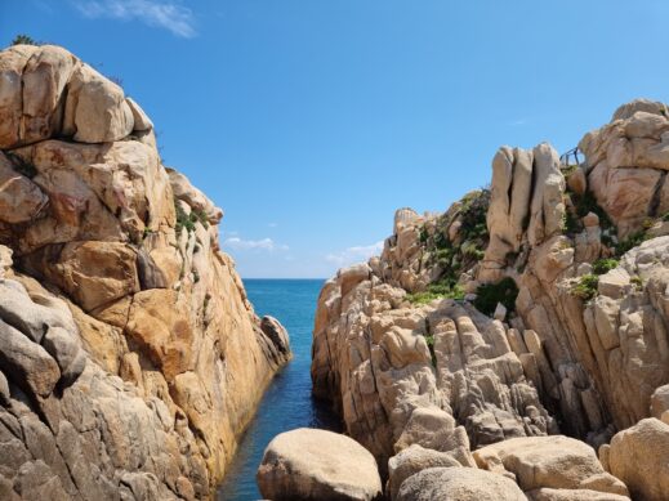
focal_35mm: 24
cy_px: 250
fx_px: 464
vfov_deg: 56.8
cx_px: 334
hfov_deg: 71.6
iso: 50
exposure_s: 1/1136
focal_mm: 6.7
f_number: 1.8
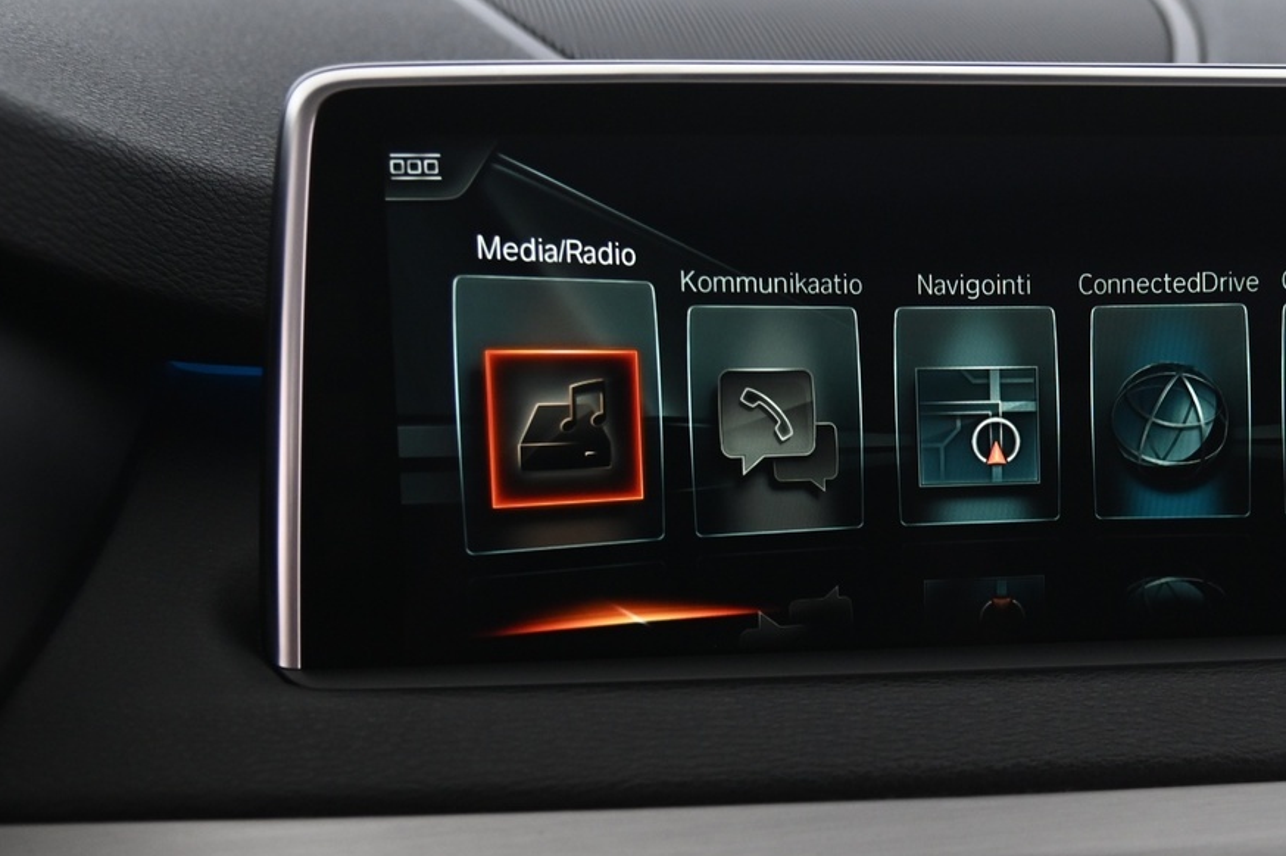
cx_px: 1074
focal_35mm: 65
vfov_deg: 20.6
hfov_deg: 30.1
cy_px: 700
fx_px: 2321
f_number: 4
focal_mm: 35
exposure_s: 1/25
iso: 2000
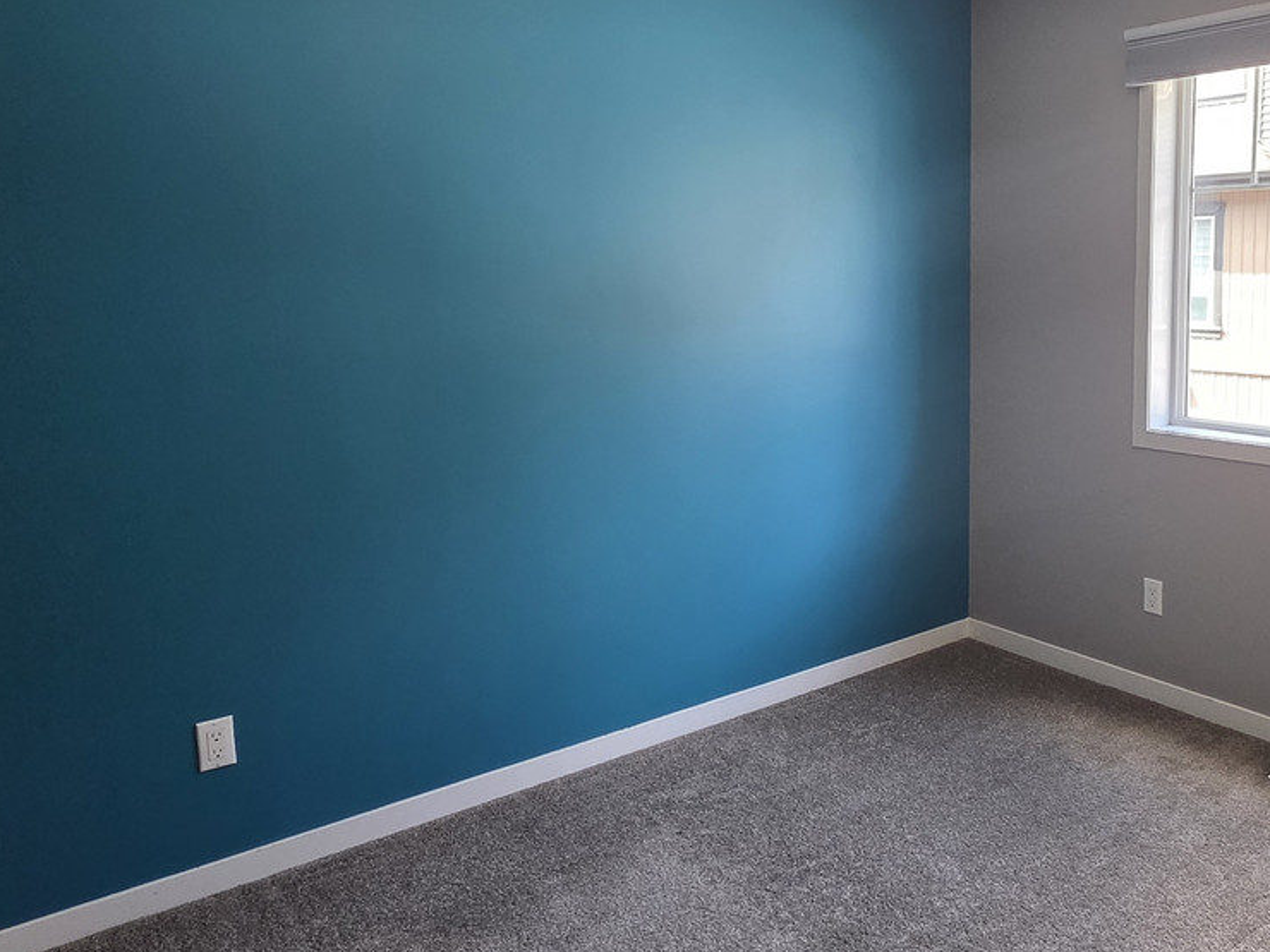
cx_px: 942
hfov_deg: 61.9
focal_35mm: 27
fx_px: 991
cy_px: 410
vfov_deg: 51.2
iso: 250
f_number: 2.2
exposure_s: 1/120
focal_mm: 2.2
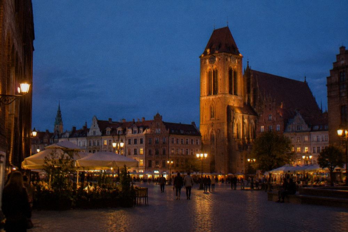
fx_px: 271
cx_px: 174
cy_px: 116
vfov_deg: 46.4
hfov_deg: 65.5
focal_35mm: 28
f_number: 7.1
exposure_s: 1/30
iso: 5000
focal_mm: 28
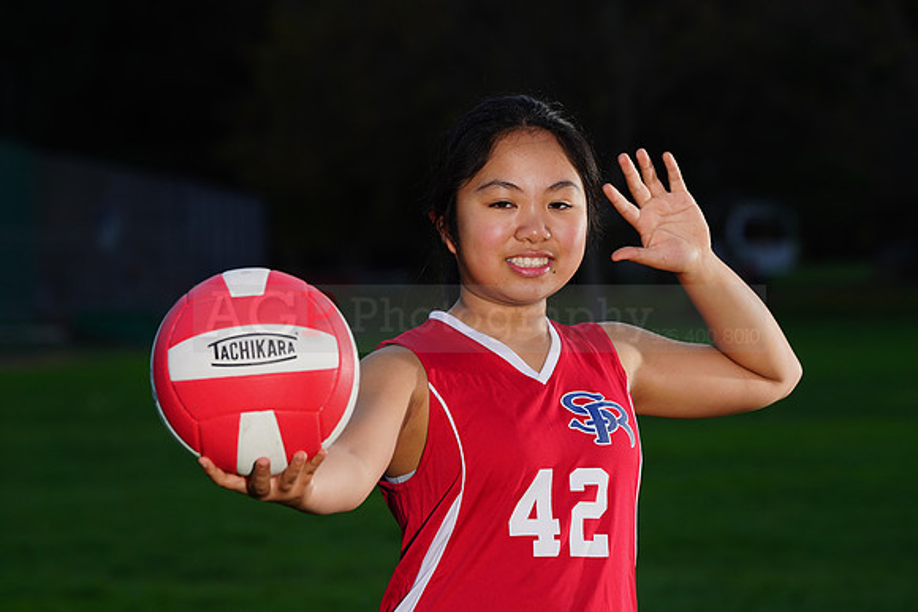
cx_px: 459
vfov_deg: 6.5
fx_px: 5407
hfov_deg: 9.7
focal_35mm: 212
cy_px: 306
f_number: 9
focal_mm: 212
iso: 200
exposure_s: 1/250
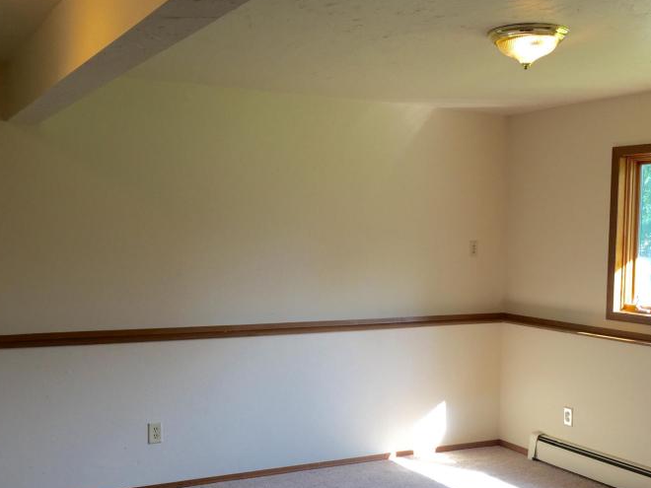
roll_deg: -1.0
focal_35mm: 45
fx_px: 846
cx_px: 350
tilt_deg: -5.4
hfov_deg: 42.0
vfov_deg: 32.1
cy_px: 293
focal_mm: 4.15
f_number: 2.2
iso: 40
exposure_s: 1/100
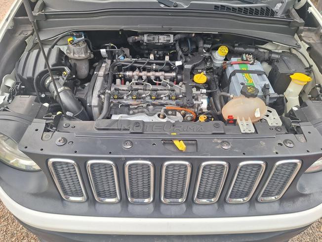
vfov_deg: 58.9
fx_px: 214
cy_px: 121
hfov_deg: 73.9
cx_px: 161
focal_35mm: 23
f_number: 1.8
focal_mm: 5.54
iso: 40
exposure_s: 1/110
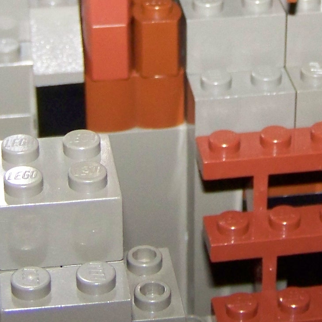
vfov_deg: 14.2
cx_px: 219
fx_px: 1263
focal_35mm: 120
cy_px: -24
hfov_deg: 14.5
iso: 200
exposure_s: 1/30
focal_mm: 6.3
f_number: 2.8
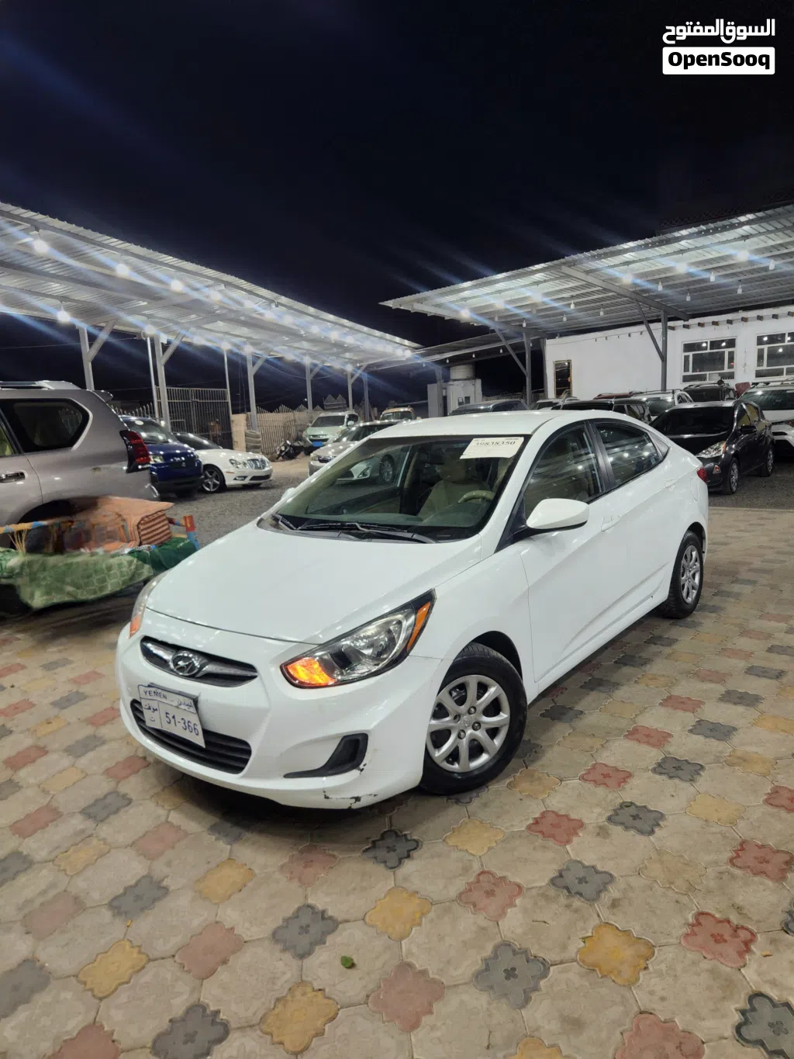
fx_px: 703
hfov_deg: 58.9
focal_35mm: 23
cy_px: 530
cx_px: 397
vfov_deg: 73.9
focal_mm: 5.4
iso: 200
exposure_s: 1/100
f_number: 1.8
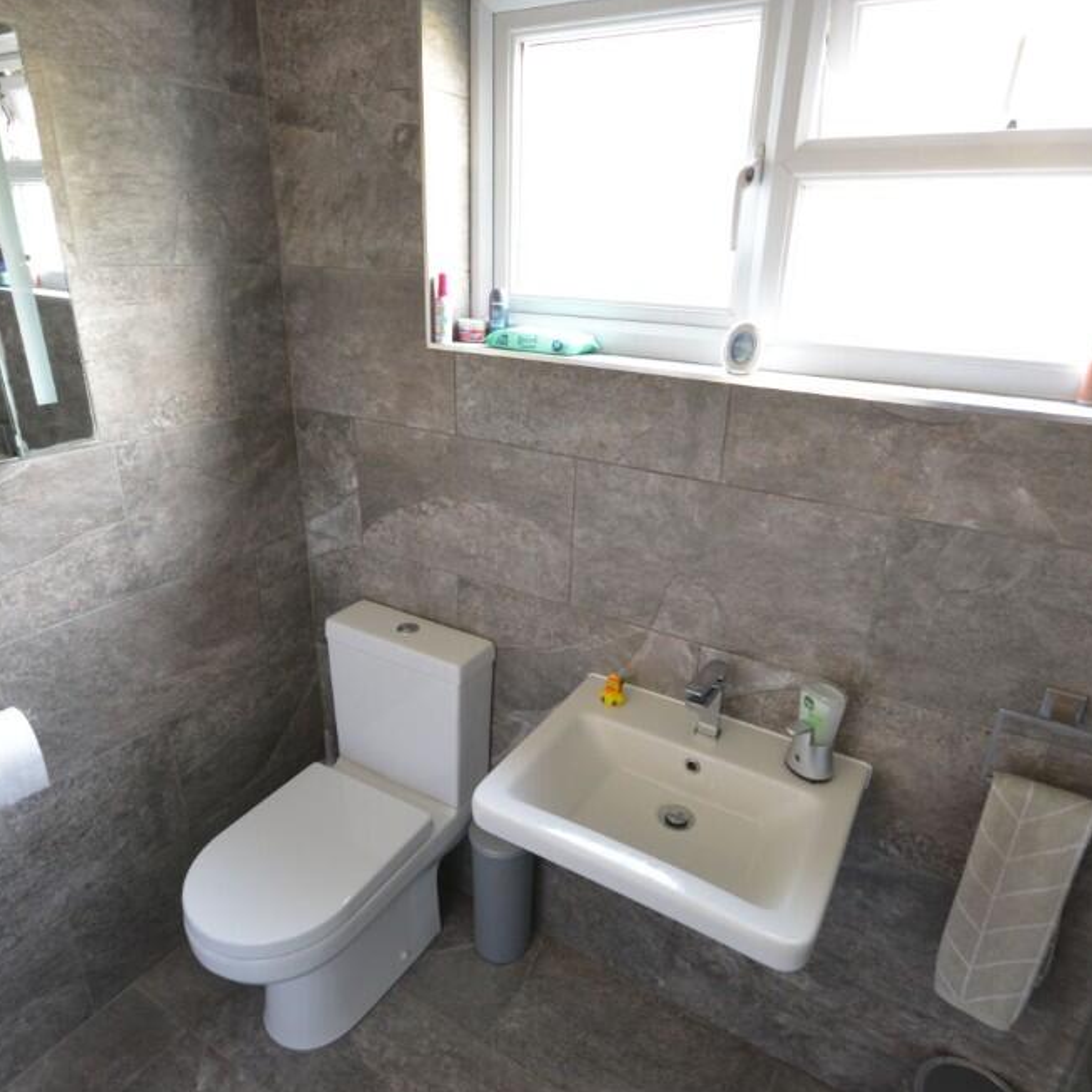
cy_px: 556
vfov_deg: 74.8
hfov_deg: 74.8
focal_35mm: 20
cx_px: 551
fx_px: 714
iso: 400
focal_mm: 10
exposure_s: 1/3
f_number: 8
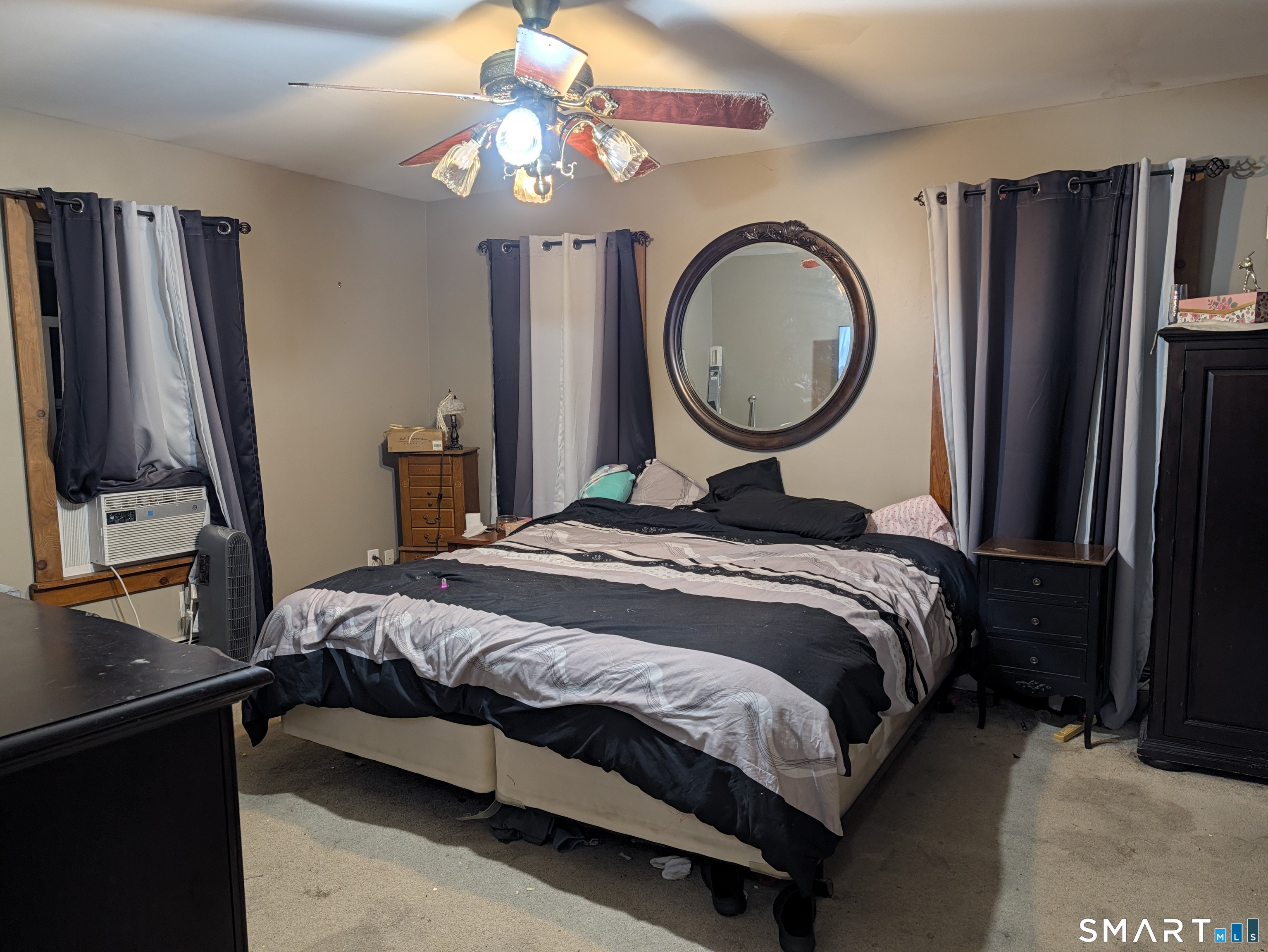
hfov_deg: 71.6
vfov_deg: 56.9
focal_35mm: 24
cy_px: 476
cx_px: 634
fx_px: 880
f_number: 1.68
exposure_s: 1/60.1
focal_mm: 6.9
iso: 31
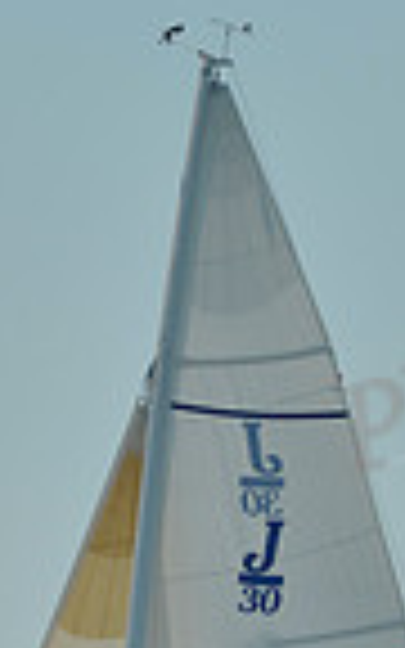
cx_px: 110
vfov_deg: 2.6
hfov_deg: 1.6
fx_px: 14464
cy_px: 1071
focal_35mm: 819
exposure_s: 1/1600
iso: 200
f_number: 5.6
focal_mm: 200
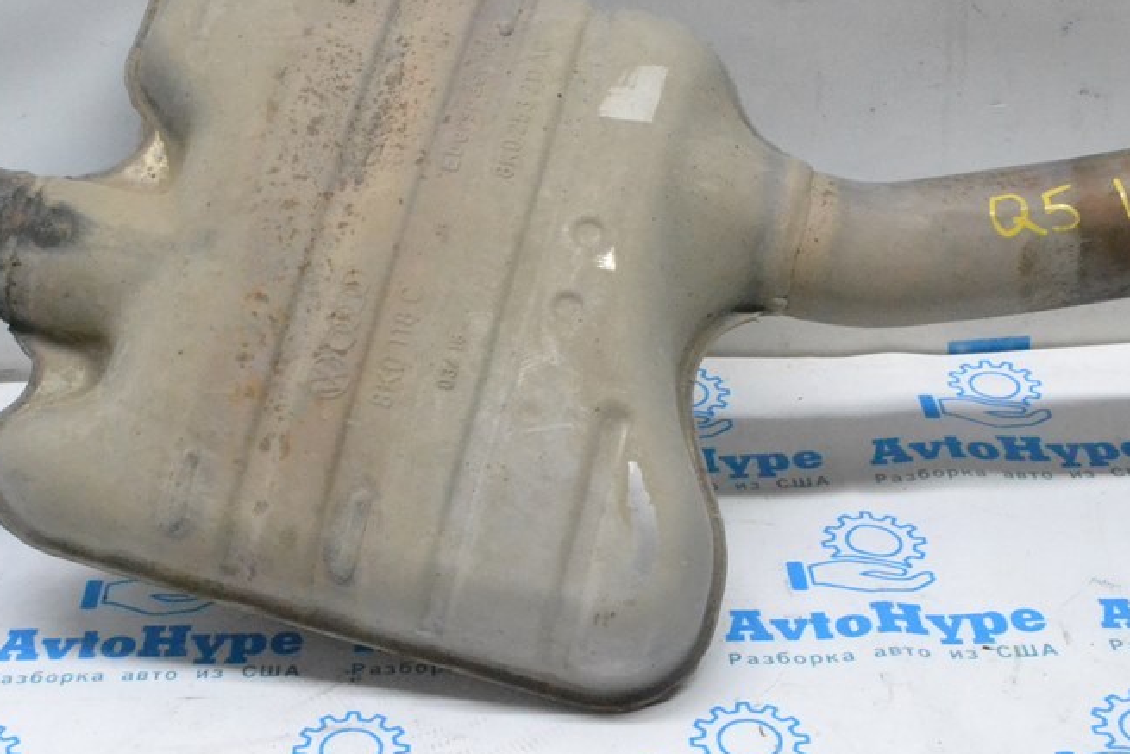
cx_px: 362
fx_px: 1915
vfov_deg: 22.2
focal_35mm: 61
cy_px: 279
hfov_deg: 32.6
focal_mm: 26
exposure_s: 1/100
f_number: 13
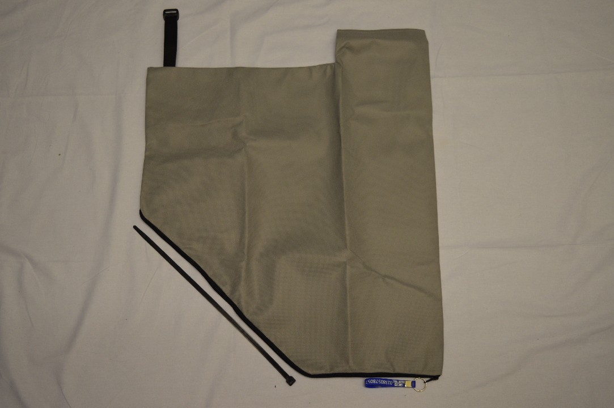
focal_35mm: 39
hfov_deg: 49.6
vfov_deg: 34.1
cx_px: 307
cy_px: 204
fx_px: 665
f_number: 4
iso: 400
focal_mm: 26
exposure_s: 1/50
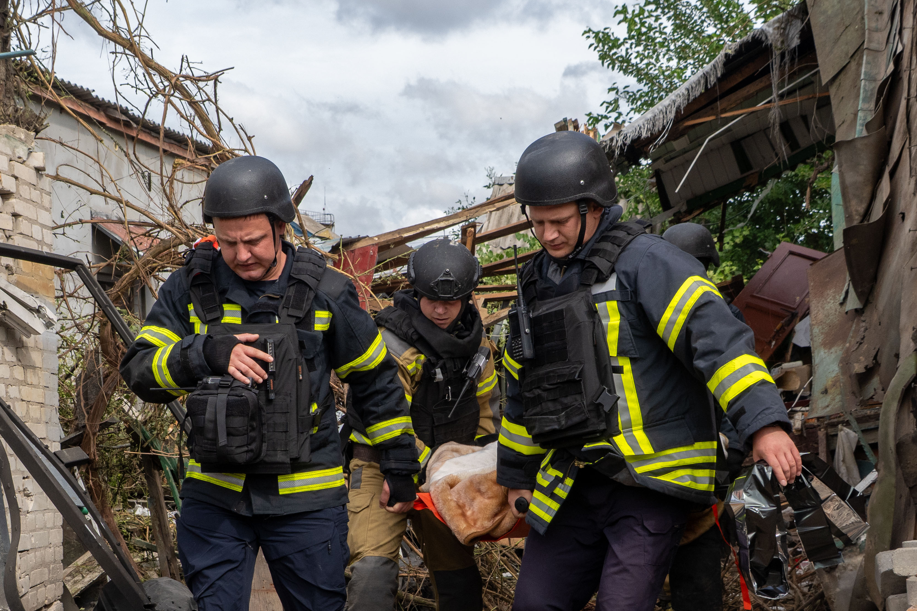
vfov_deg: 24.8
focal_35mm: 54
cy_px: 439
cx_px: 401
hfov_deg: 36.8
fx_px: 1375
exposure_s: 1/800
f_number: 9
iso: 1000
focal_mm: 30
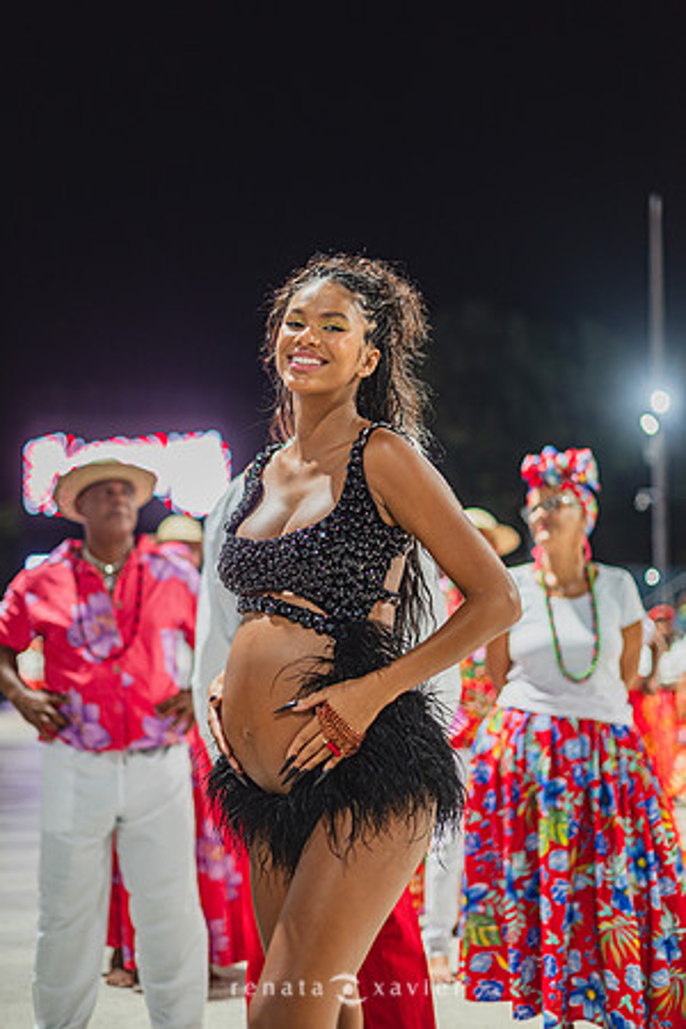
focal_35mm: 50
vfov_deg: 39.6
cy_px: 514
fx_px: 1429
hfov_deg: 27.0
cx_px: 343
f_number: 1.8
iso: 500
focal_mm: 50
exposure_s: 1/320
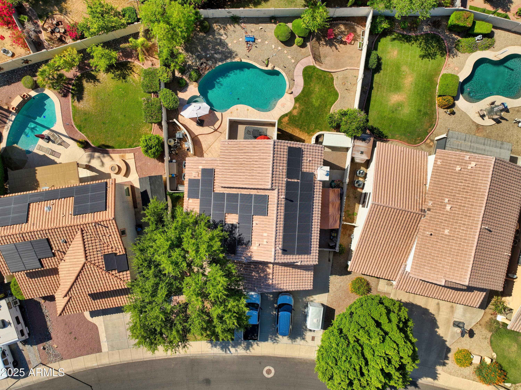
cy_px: 195
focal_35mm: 24
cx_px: 260
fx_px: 361
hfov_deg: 71.6
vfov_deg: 56.8
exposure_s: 1/40
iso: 110
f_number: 2.8
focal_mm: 12.29
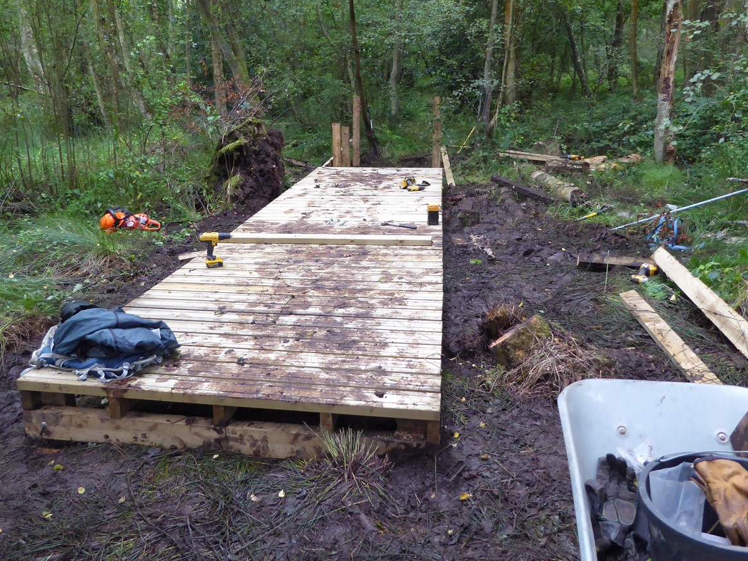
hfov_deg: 59.9
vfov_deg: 46.6
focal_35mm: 30
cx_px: 360
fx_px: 648
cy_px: 234
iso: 400
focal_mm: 4.3
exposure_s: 1/50
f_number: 3.3
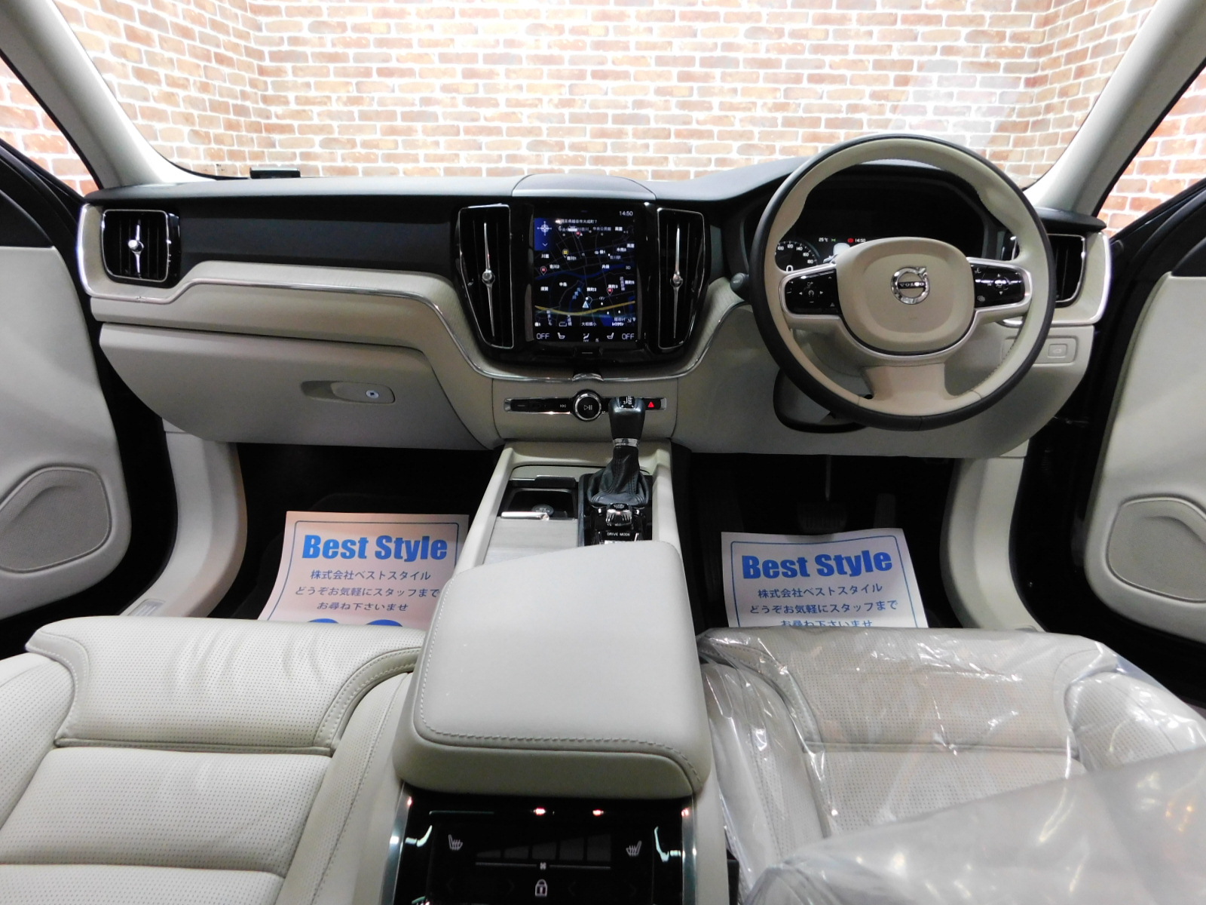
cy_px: 452
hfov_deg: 73.9
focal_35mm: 23
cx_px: 603
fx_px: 801
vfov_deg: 58.9
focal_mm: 4
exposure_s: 1/25
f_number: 3
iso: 400
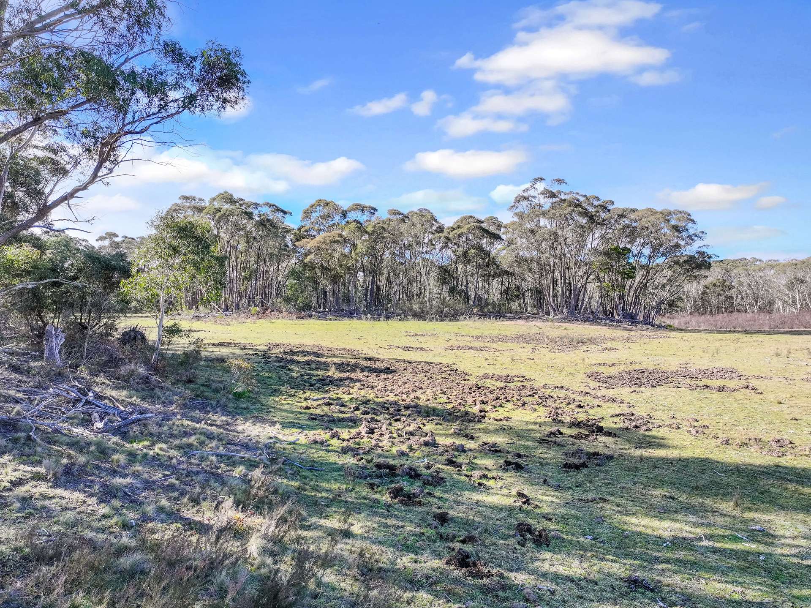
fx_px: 562
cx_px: 406
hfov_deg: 71.6
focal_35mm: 24
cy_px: 304
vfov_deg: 56.8
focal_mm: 12.3
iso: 290
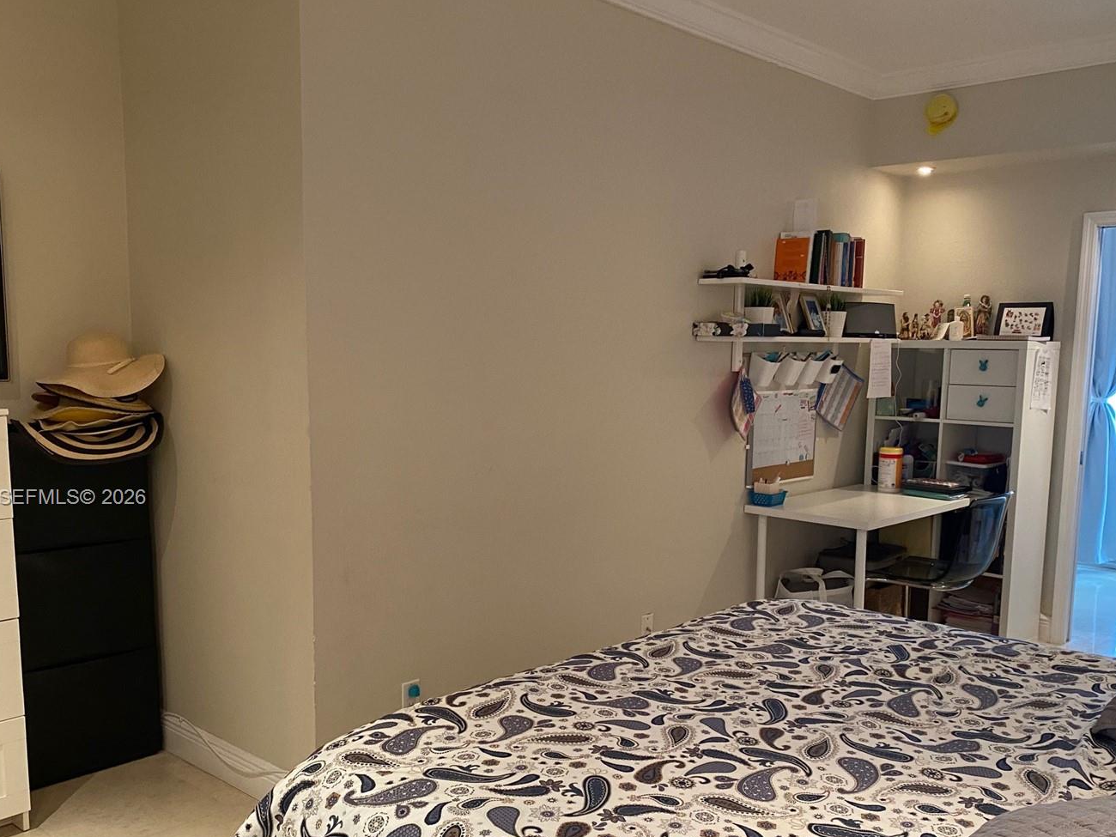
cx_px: 566
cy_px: 499
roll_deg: -0.6
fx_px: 1032
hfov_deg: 56.8
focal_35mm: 32
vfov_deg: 44.0
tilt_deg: -9.4
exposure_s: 1/60
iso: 320
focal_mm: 4.25
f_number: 1.8
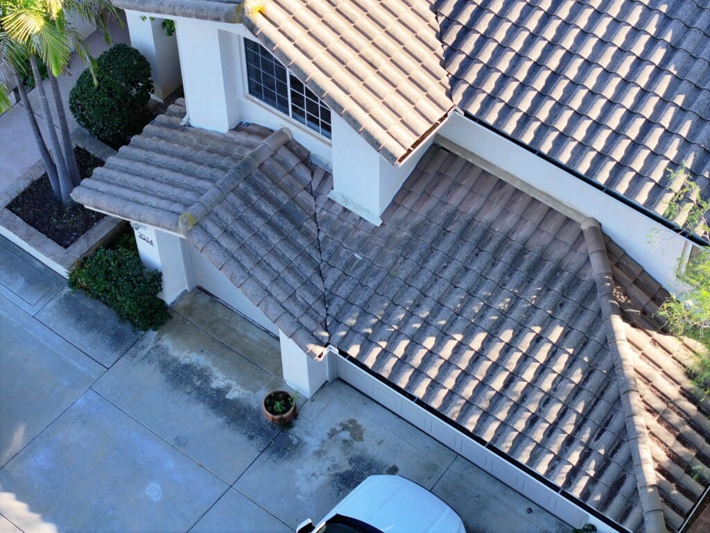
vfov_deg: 21.0
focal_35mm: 70
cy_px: 266
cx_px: 355
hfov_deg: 27.8
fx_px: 1436
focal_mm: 19.35
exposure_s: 1/320
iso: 210
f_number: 2.8
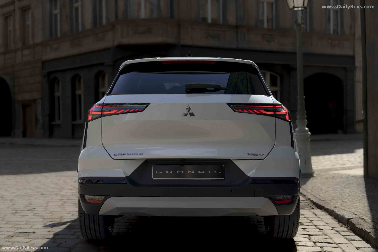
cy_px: 126
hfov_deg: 38.9
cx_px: 189
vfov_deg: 26.5
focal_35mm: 51
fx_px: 535
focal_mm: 51
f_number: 3.2
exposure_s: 1/1600
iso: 100
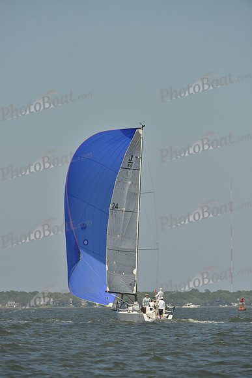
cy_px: 189
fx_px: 3568
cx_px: 126
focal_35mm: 340
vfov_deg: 6.1
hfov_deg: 4.0
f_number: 8
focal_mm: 340
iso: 280
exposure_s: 1/1600
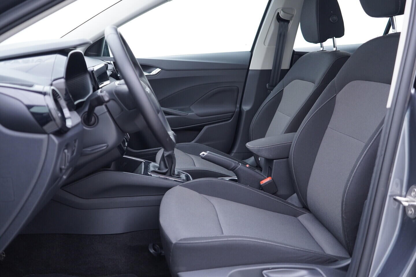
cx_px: 208
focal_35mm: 36
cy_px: 138
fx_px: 416
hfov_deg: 53.1
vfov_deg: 36.9
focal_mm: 24
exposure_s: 1/40
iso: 250
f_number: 2.8
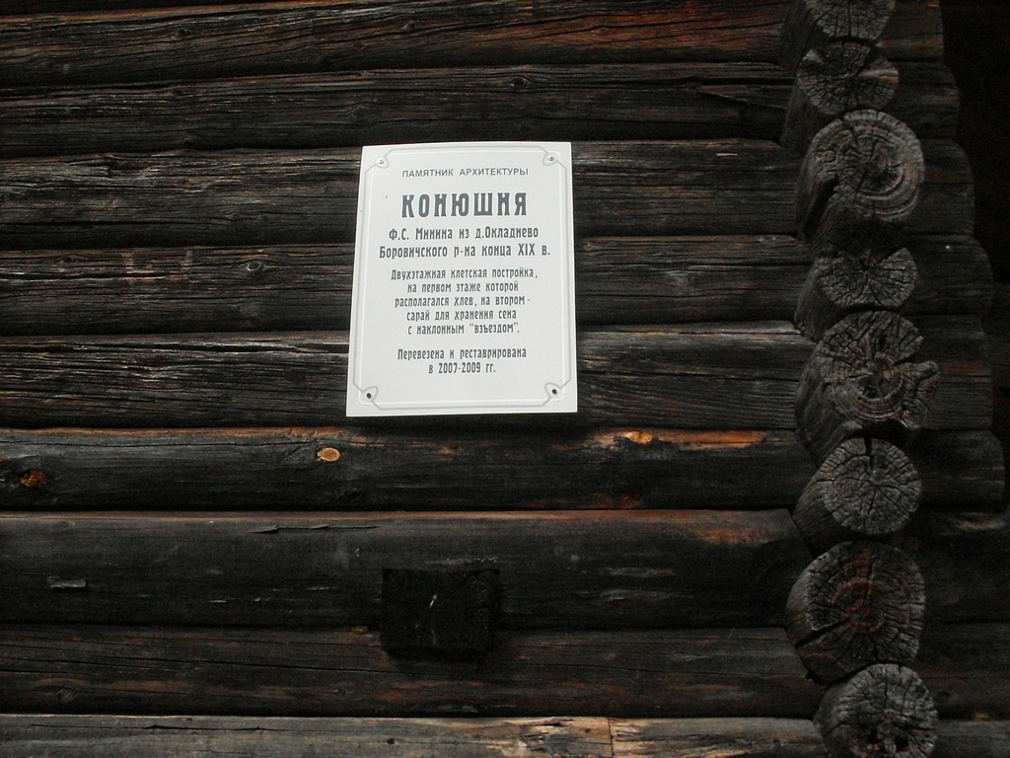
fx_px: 1109
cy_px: 379
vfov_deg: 37.7
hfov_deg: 49.0
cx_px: 505
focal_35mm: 38
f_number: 8.4
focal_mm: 6.3
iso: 400
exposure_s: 1/350
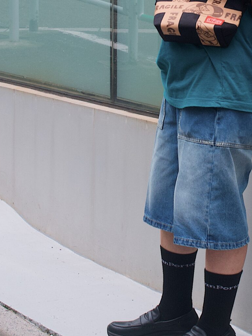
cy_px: 25
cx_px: 191
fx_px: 1914
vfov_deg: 10.0
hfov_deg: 7.5
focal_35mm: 197
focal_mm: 55
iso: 200
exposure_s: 1/80
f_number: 4.5
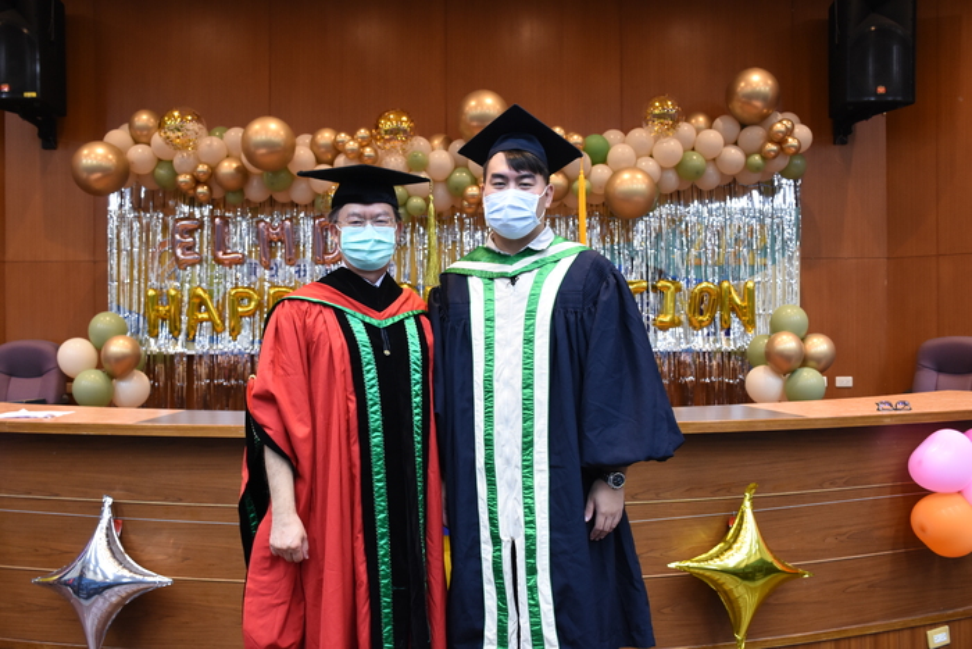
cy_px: 324
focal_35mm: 33
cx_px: 486
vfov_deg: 40.0
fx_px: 891
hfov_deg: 57.2
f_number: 3.8
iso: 1000
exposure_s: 1/60
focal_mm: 22
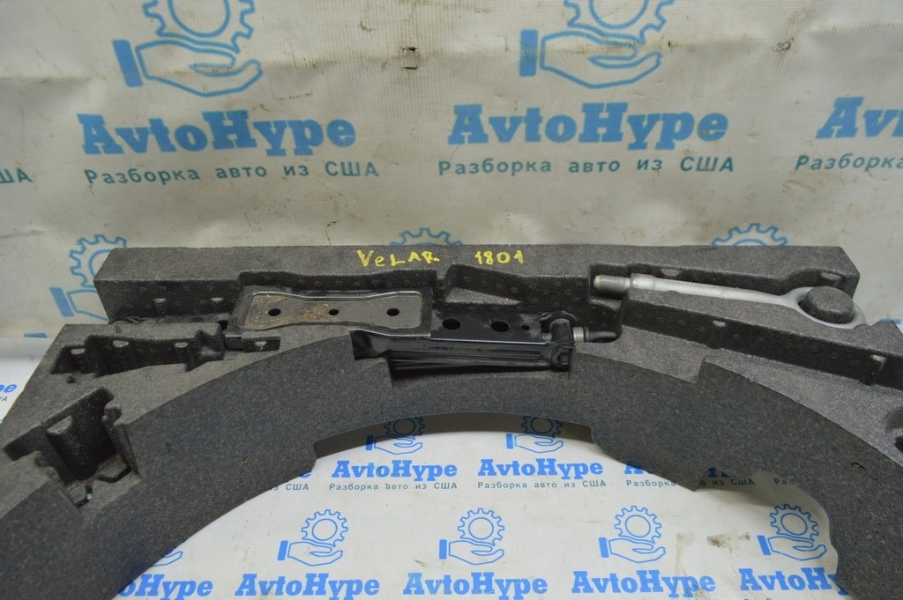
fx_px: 677
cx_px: 452
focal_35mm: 27
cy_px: 300
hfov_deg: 67.4
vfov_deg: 47.9
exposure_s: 1/20
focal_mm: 18
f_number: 5.6
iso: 400
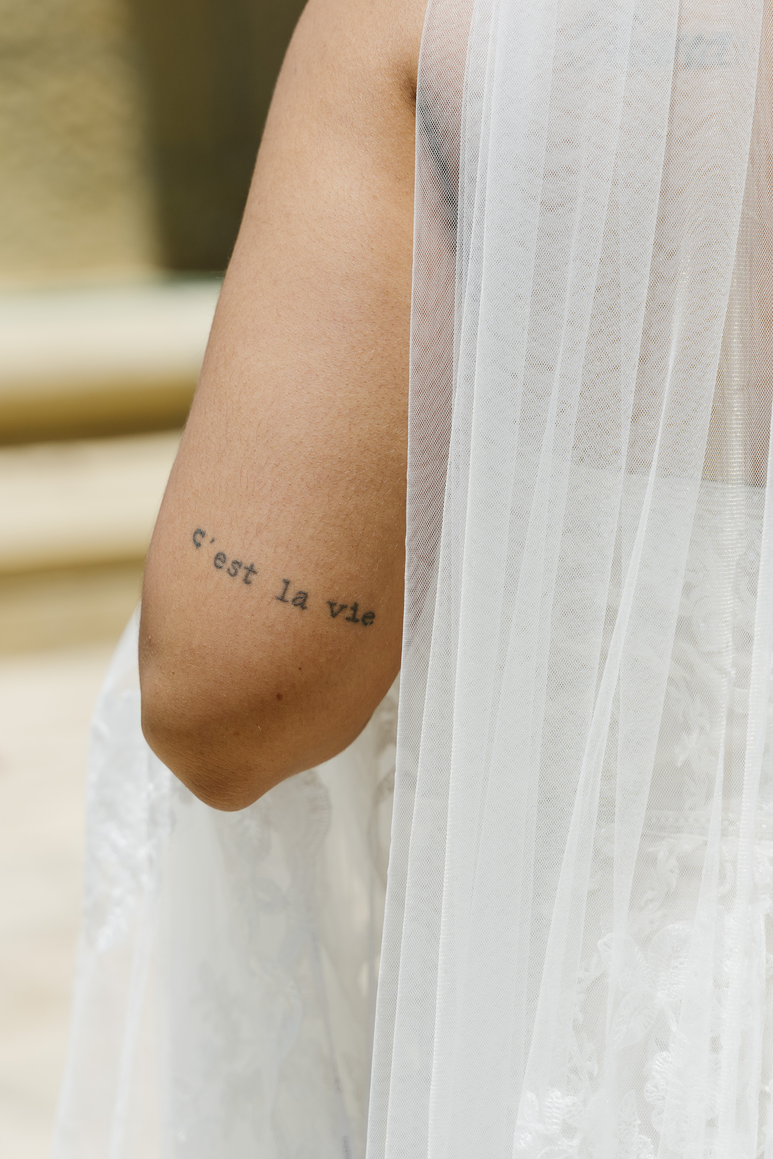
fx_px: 3430
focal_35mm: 107
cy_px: 580
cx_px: 253
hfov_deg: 12.8
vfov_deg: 19.2
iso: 80
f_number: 4
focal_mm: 71
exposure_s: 1/1250
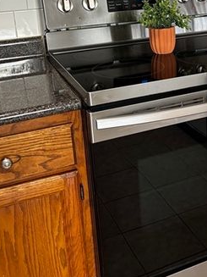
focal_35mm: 53
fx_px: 423
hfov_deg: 26.6
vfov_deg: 35.5
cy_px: 74
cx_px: 187
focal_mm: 5.96
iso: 160
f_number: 1.6
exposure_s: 1/60
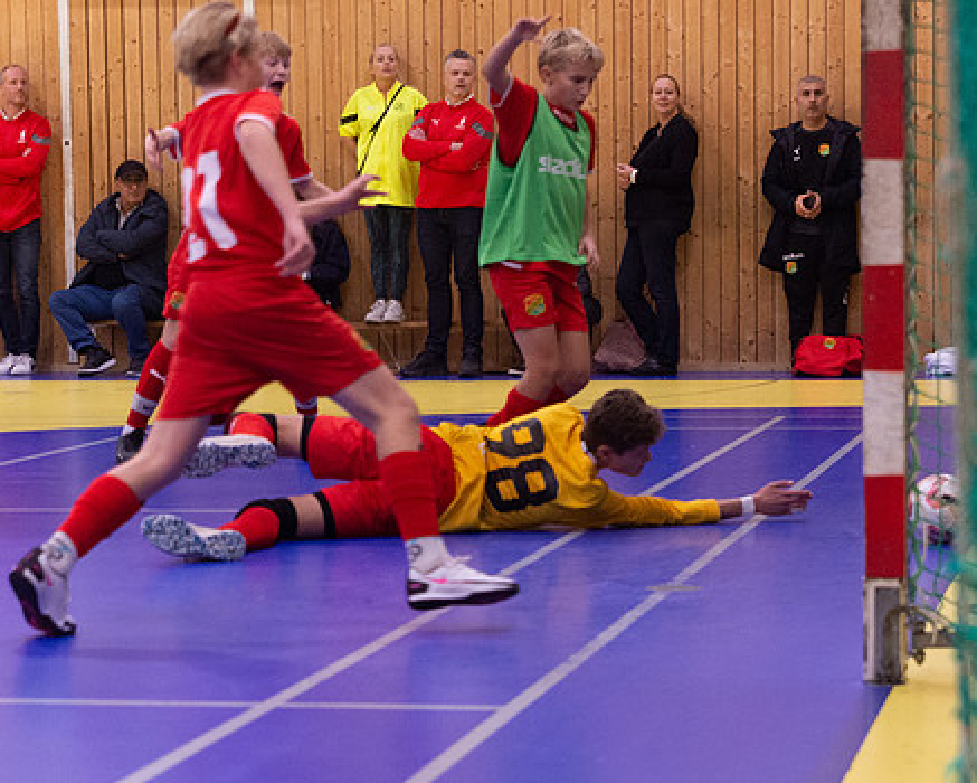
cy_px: 543
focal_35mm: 116
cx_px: 608
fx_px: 3356
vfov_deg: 13.3
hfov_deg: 16.5
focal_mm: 70
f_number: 3.2
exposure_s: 1/400
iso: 4500
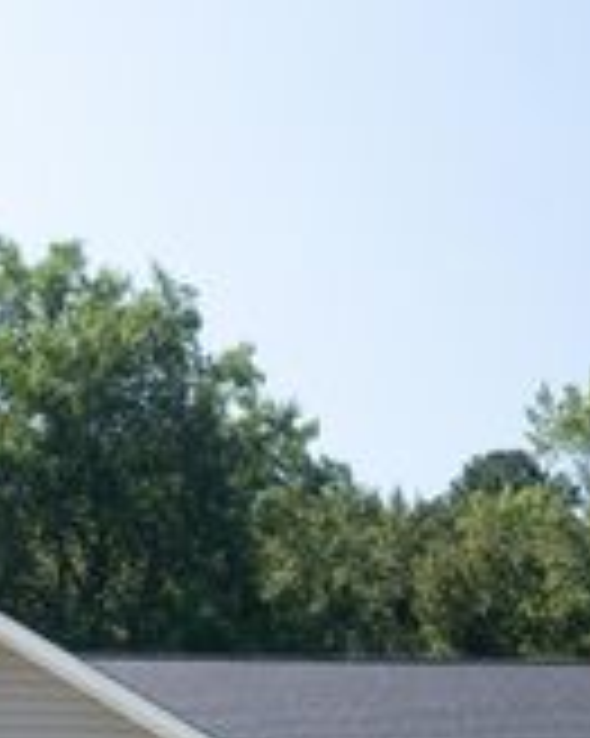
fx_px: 1507
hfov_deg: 22.0
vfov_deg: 26.2
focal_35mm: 69
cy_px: 731
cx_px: 419
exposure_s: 1/250
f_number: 5.6
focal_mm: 24
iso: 100
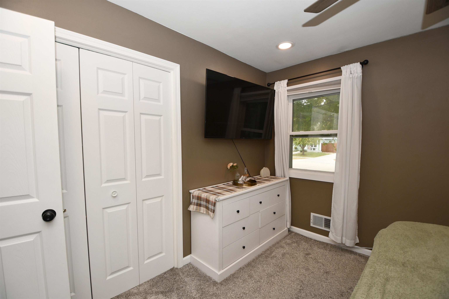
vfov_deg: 77.3
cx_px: 224
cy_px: 150
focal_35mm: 15
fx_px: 187
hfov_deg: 100.4
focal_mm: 10
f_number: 4.5
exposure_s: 1/60
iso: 125
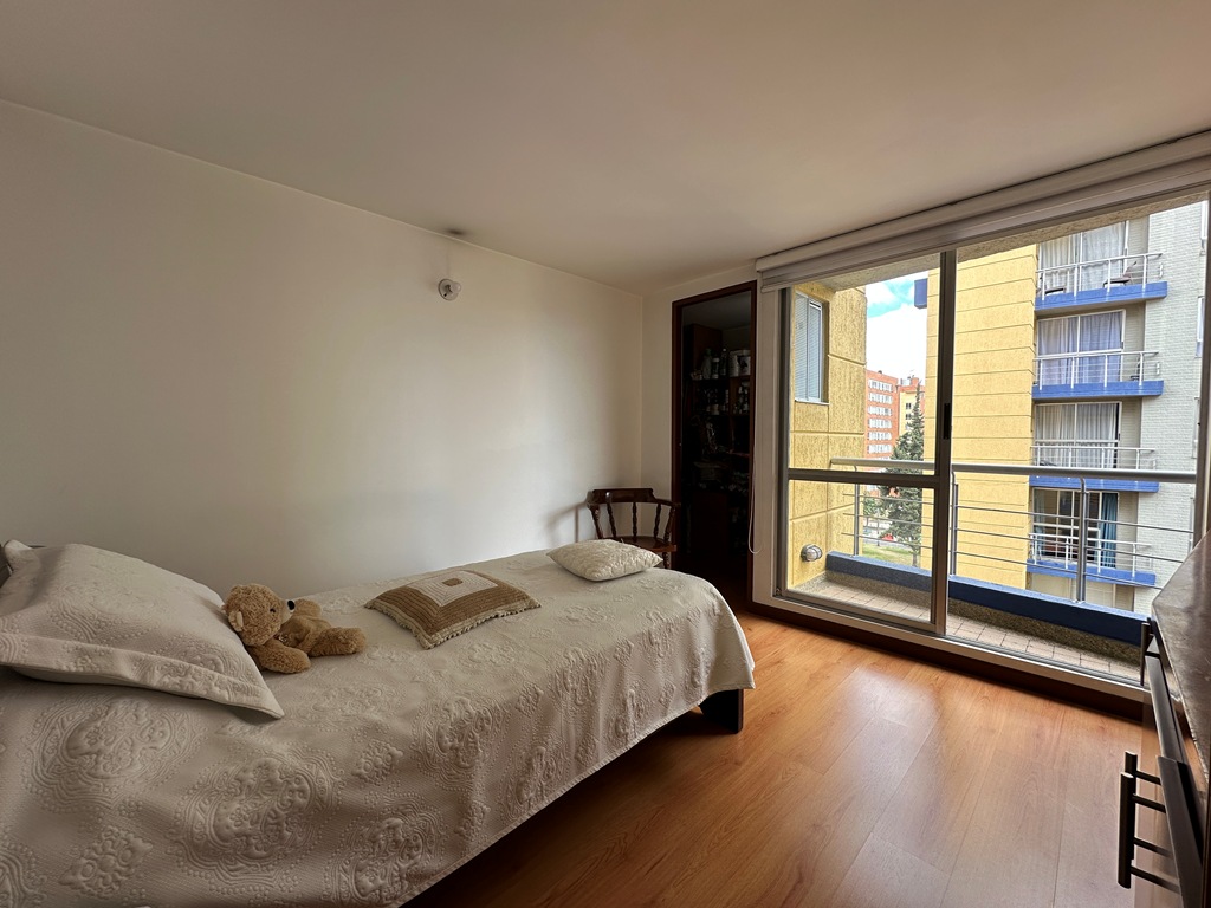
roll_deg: -0.4
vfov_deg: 85.7
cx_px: 606
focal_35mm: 14
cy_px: 454
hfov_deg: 102.1
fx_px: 490
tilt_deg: -1.7
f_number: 2.2
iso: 40
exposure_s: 1/110
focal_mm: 2.22
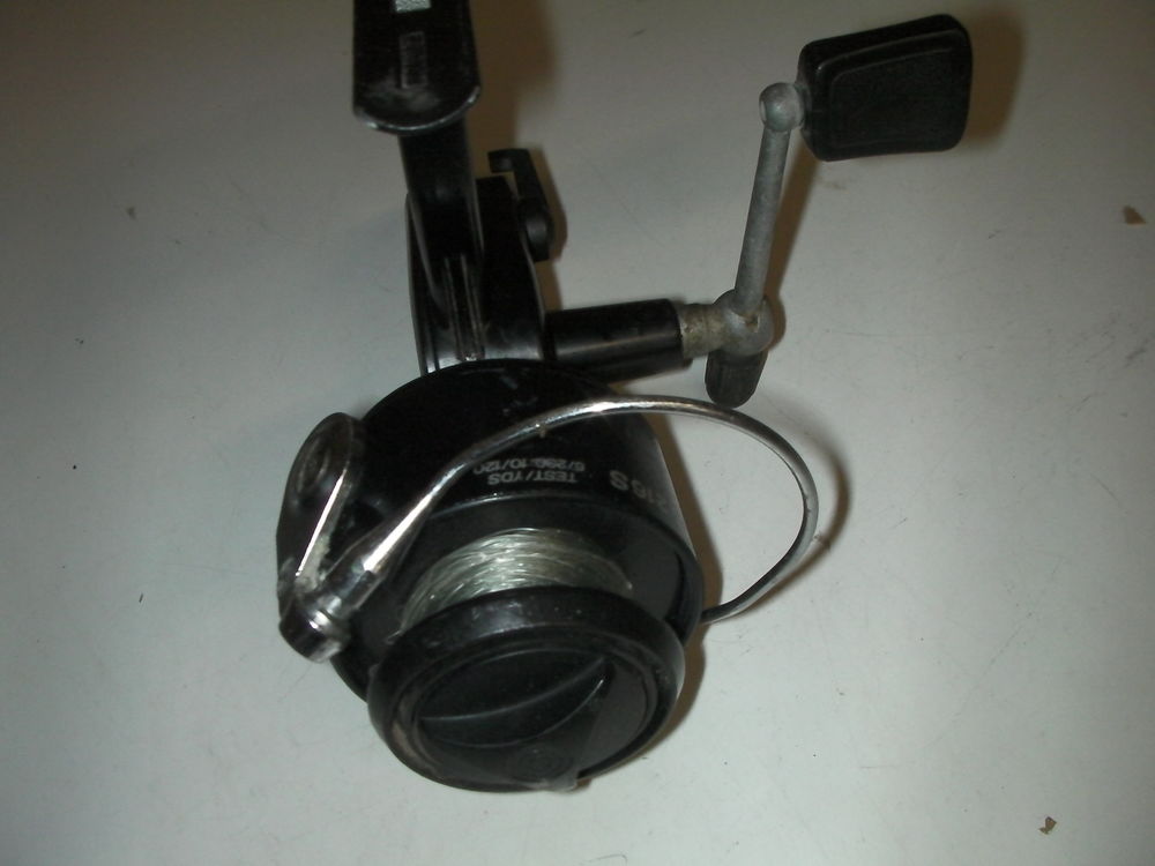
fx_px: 1268
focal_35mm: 38
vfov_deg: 37.7
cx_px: 578
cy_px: 433
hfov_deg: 49.0
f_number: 5.6
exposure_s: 1/30
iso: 200
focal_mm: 6.3
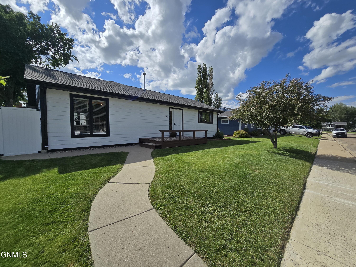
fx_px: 134
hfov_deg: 106.2
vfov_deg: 89.9
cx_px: 178
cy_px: 134
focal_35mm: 13
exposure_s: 1/4456
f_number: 2.2
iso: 50
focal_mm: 2.2
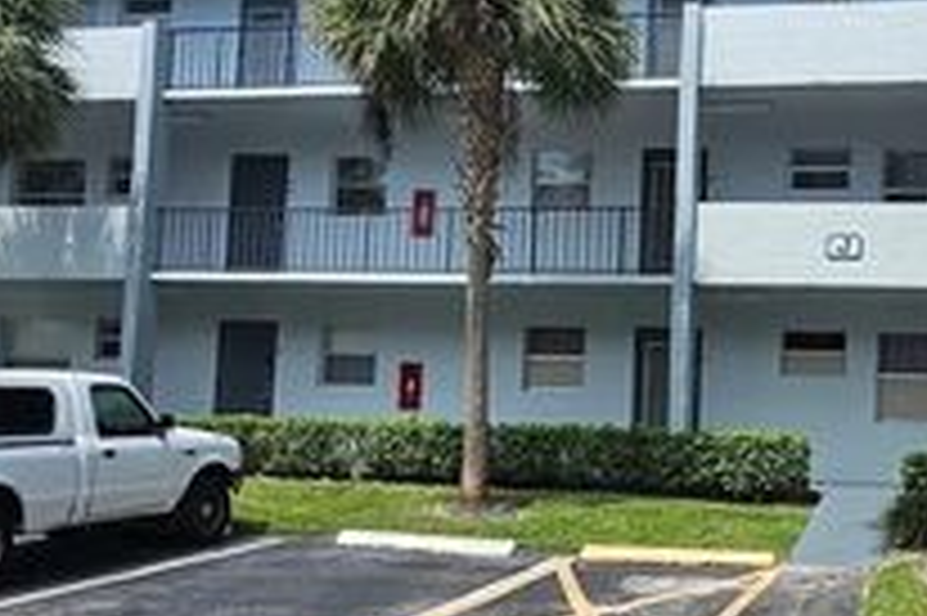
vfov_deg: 31.8
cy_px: 315
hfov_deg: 44.3
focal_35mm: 42
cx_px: 734
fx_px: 1081
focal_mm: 2.2
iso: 50
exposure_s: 1/2397
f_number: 2.2
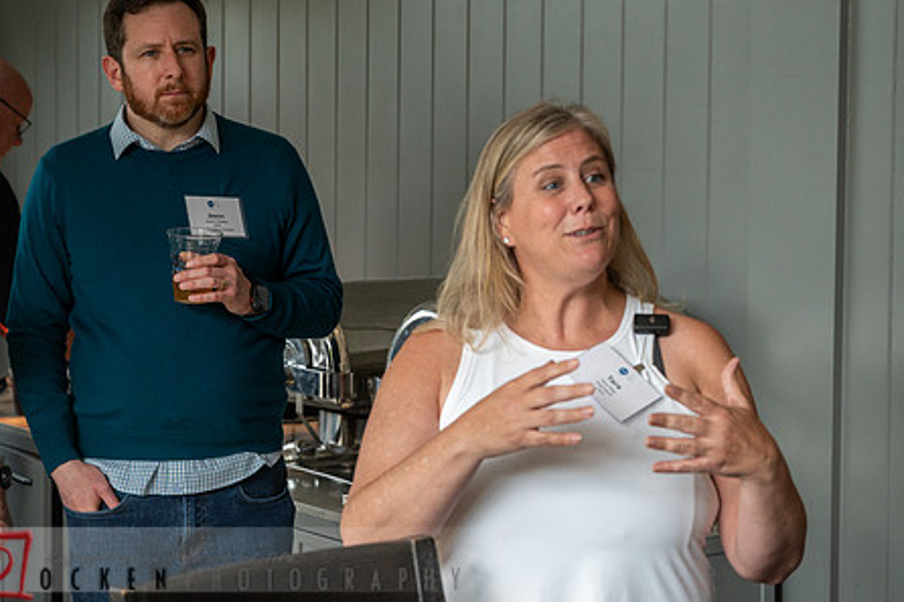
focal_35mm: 91
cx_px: 531
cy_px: 215
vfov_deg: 15.0
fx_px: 2284
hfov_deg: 22.4
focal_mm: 70
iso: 1000
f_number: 5
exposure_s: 1/640
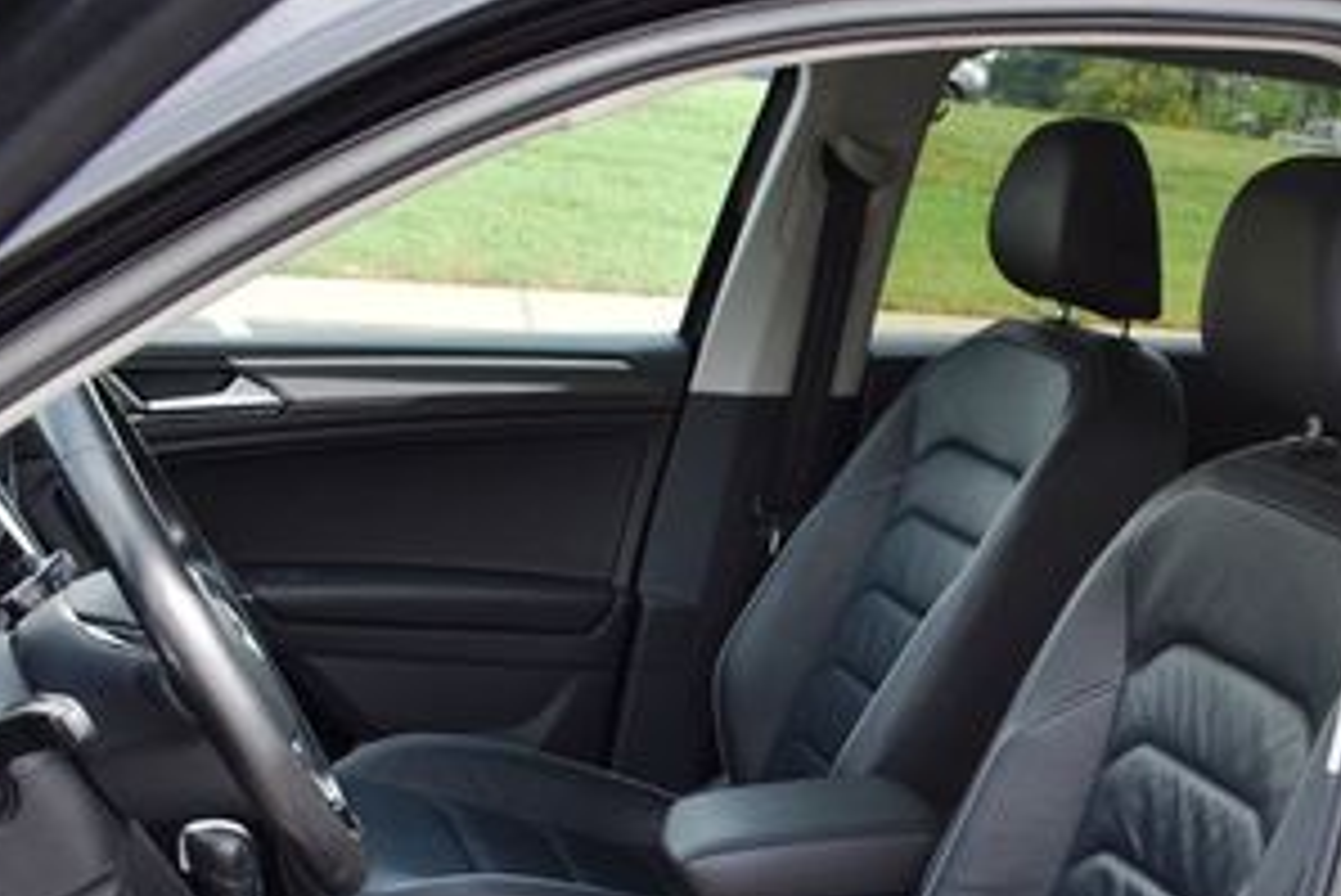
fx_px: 2161
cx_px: 1152
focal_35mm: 58
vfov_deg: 22.8
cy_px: 808
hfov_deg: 33.1
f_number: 5.6
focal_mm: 18
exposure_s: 1/250
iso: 250
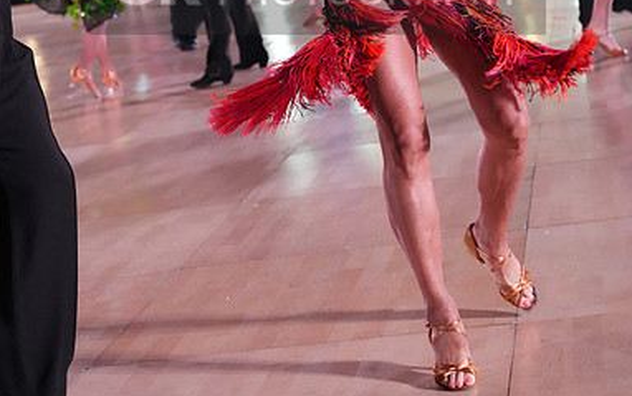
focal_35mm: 96
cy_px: -20
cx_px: 318
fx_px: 1654
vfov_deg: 13.4
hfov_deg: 21.6
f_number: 5
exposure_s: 1/400
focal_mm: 62
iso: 8000
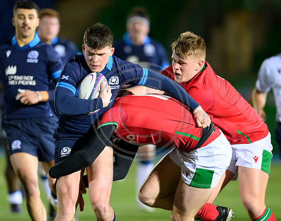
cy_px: 130
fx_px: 4912
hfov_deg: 3.3
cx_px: 143
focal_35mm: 594
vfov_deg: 2.6
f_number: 3.2
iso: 8000
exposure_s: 1/1000
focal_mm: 400
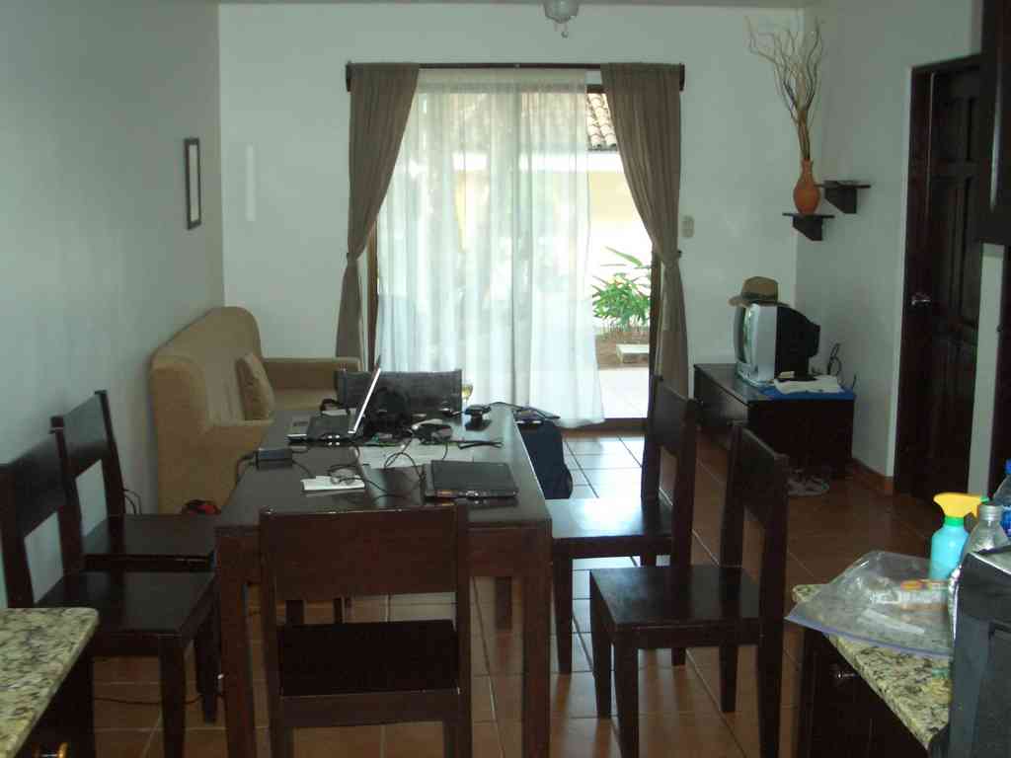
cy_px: 379
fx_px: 1197
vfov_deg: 35.1
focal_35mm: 41
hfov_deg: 45.8
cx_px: 506
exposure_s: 1/60
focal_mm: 6.8
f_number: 2.8
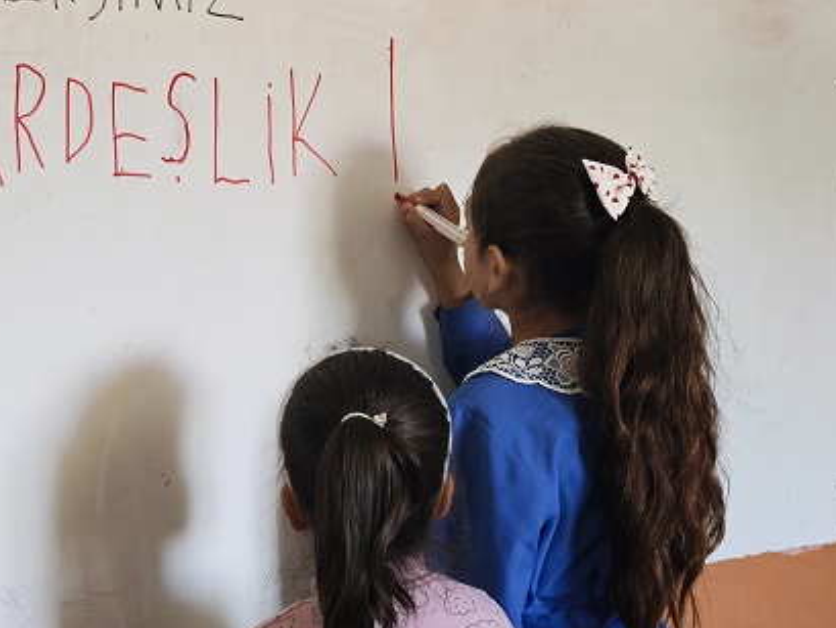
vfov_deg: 16.4
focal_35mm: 90
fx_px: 2174
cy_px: 266
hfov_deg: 21.7
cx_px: 260
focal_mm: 6.62
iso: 200
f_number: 1.67
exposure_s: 1/80.8
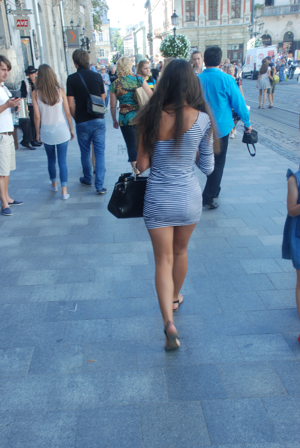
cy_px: 224
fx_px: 486
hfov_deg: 34.3
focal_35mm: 39
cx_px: 150
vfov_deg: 49.5
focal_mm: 26
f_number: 6.3
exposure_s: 1/60
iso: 200
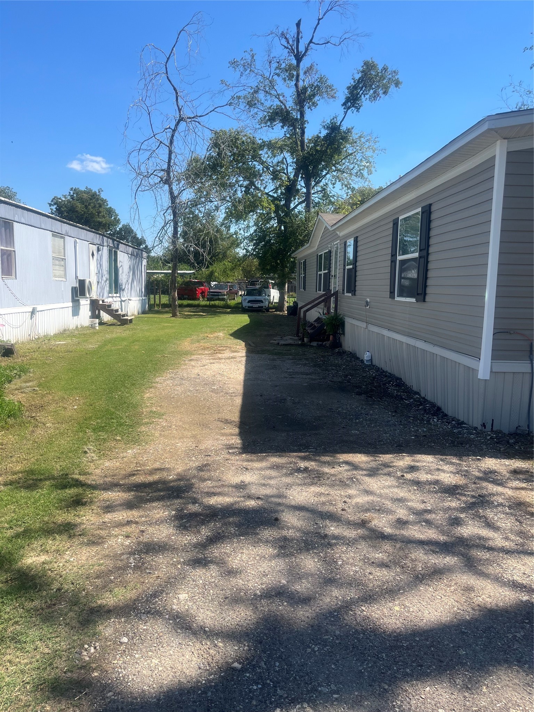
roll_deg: +0.3
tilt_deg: -9.1
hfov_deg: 53.1
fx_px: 535
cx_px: 267
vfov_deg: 67.3
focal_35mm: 26
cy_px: 356
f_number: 1.6
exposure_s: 1/2463
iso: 50
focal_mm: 5.1
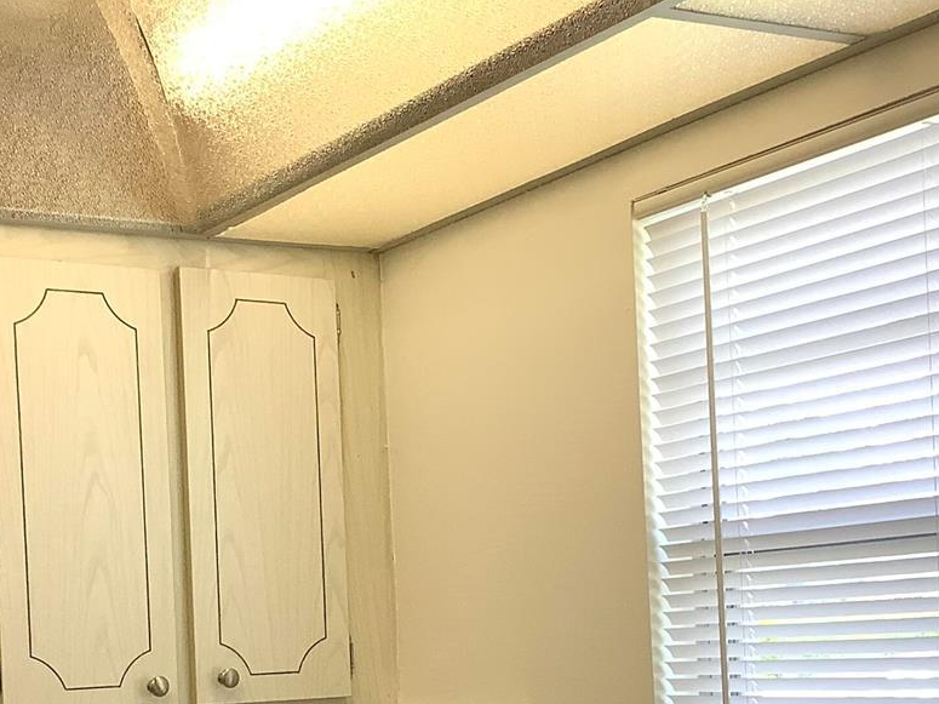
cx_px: 371
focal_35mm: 64
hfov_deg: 30.2
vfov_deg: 22.4
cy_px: 637
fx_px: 1736
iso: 50
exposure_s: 1/120
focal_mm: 3.3
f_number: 2.4
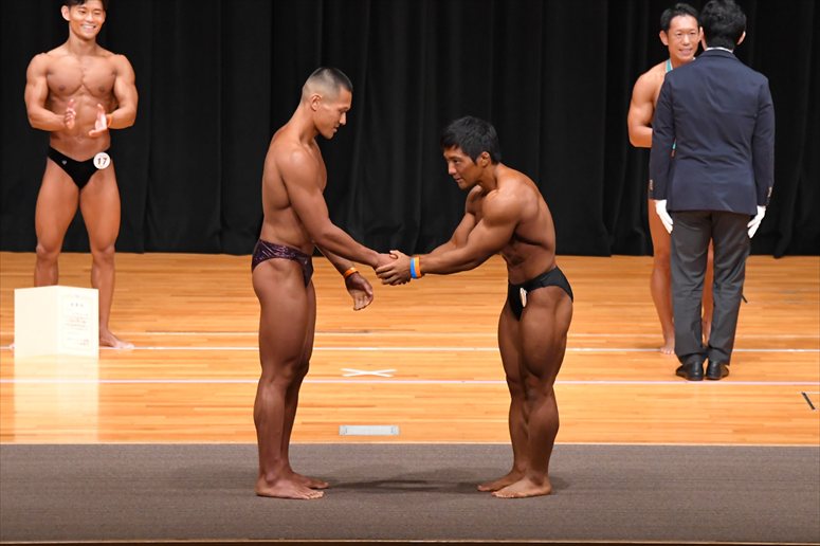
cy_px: 273
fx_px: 4940
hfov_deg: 9.5
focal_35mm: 217
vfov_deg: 6.3
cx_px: 410
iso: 5000
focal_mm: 145
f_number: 5.6
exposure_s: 1/400
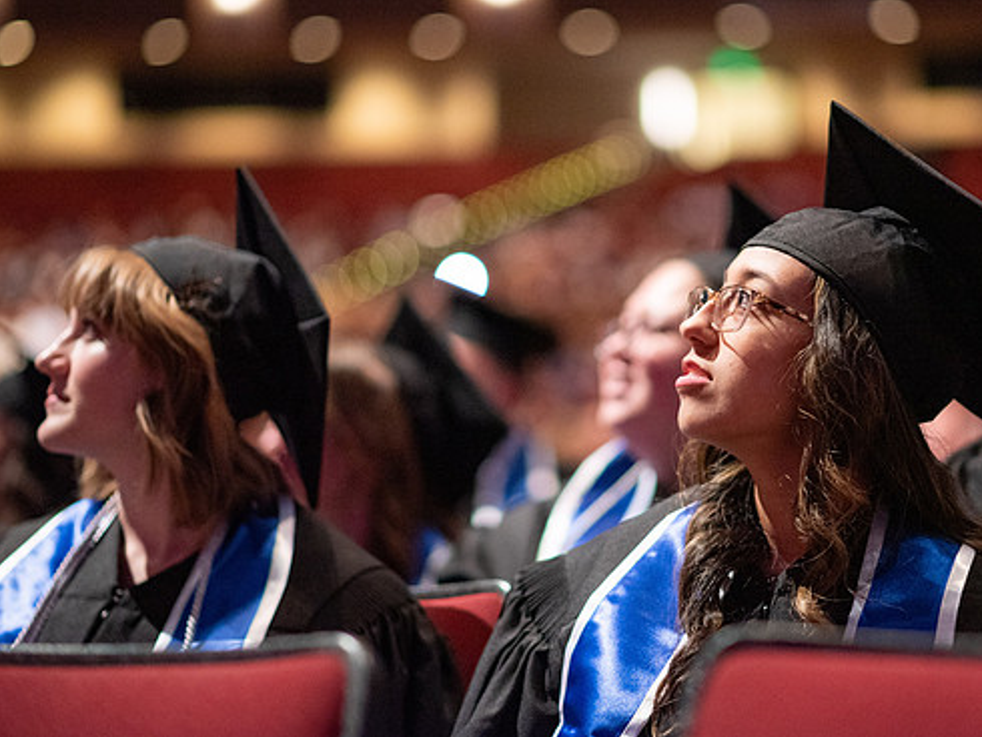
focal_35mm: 108
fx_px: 3065
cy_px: 315
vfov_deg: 13.7
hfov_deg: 18.2
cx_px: 599
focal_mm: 85
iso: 2000
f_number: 1.8
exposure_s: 1/200
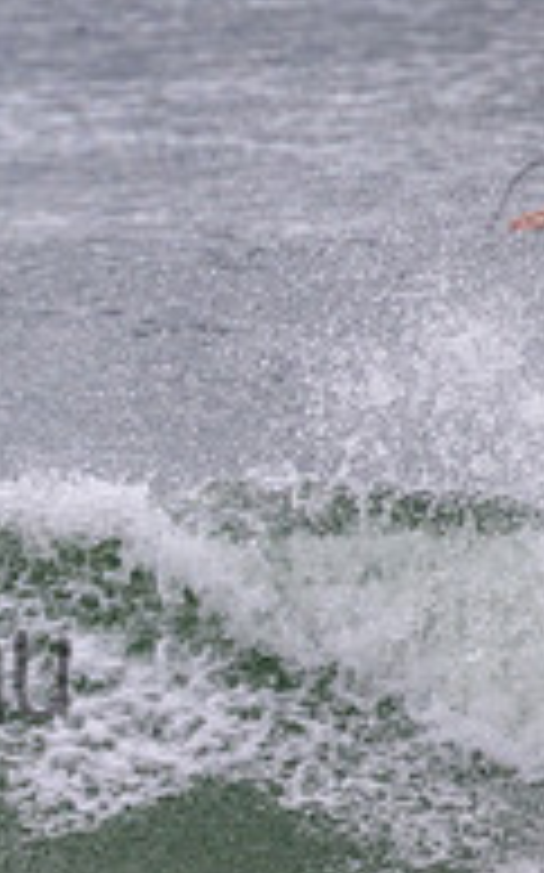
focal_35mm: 2444
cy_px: 614
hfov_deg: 0.5
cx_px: -405
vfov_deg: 0.9
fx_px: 58061
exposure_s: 1/2000
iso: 1400
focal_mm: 800
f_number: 11
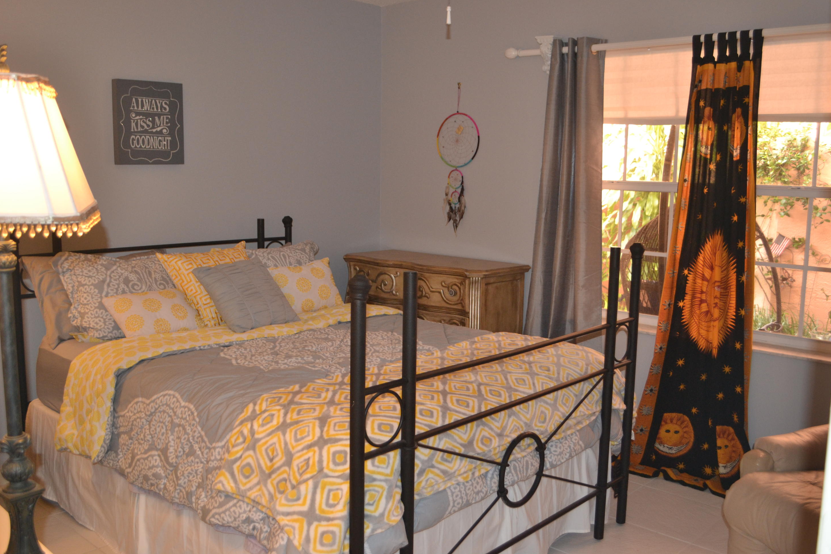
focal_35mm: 34
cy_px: 272
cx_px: 417
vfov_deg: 38.9
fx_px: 785
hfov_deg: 55.8
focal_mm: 22
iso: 720
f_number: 3.8
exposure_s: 1/60
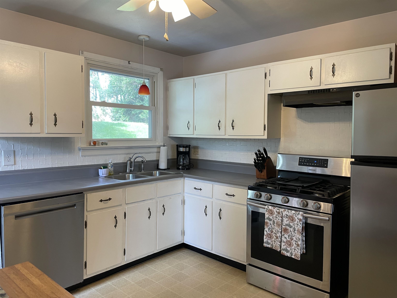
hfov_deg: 67.3
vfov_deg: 53.1
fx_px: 298
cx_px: 198
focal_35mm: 26
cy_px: 149
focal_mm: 4.2
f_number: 1.6
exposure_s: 1/60
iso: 100
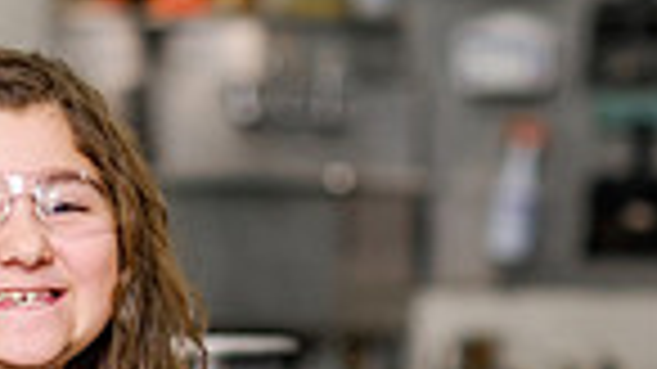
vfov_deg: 3.3
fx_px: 6409
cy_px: 266
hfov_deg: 5.9
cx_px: 625
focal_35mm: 368
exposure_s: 1/125
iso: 400
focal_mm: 56
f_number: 2
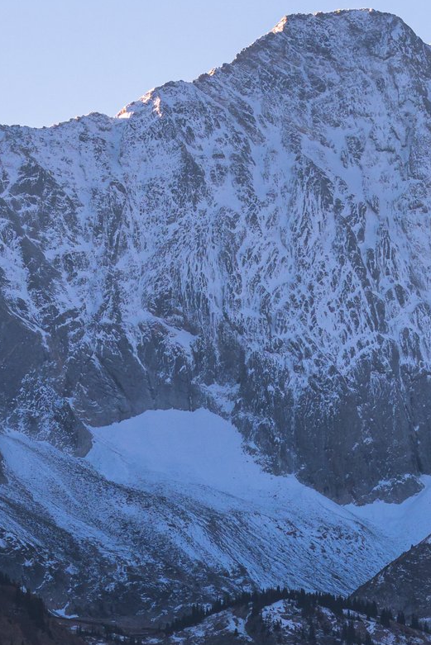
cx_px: 275
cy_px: 684
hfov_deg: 2.9
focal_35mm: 480
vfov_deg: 4.3
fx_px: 8616
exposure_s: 1/800
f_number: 4.5
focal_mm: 100
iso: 160
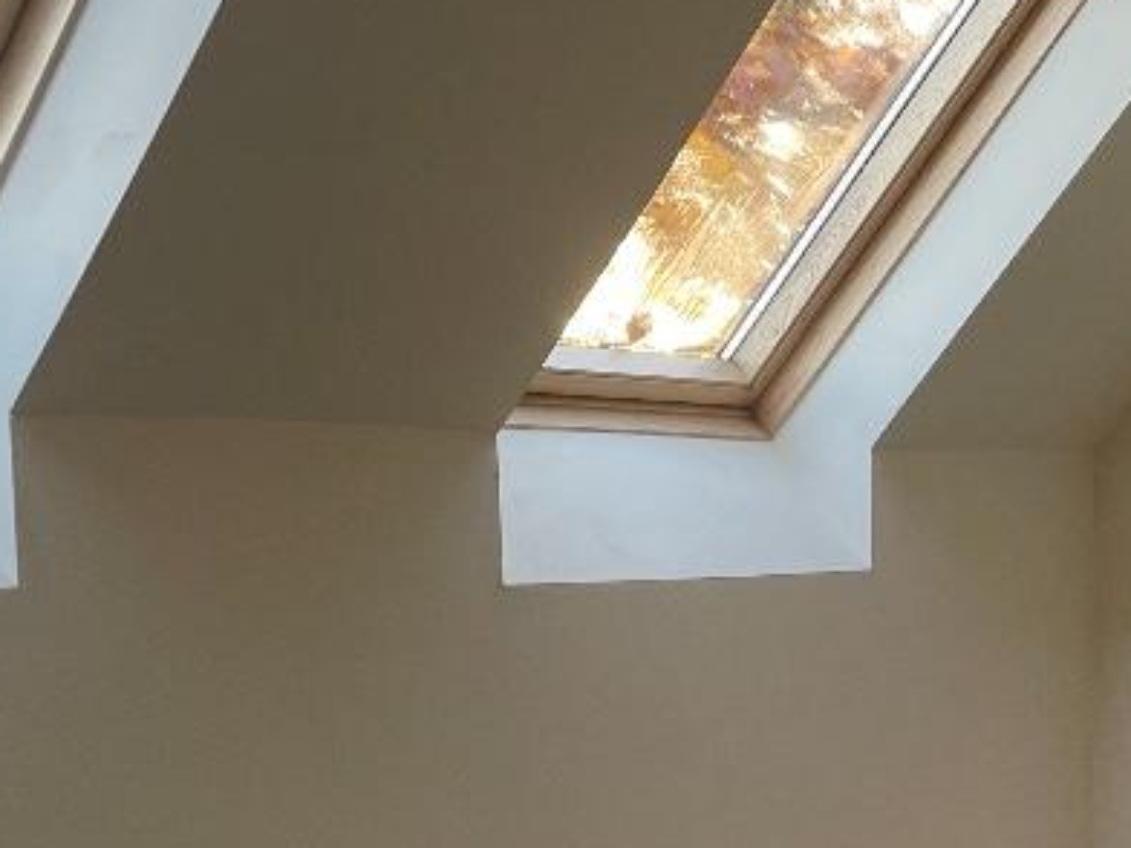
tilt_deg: -6.9
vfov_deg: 21.1
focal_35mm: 68
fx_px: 2222
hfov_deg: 27.7
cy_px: 787
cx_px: 978
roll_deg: +0.9
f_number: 1.6
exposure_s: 1/121
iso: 125
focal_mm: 4.2
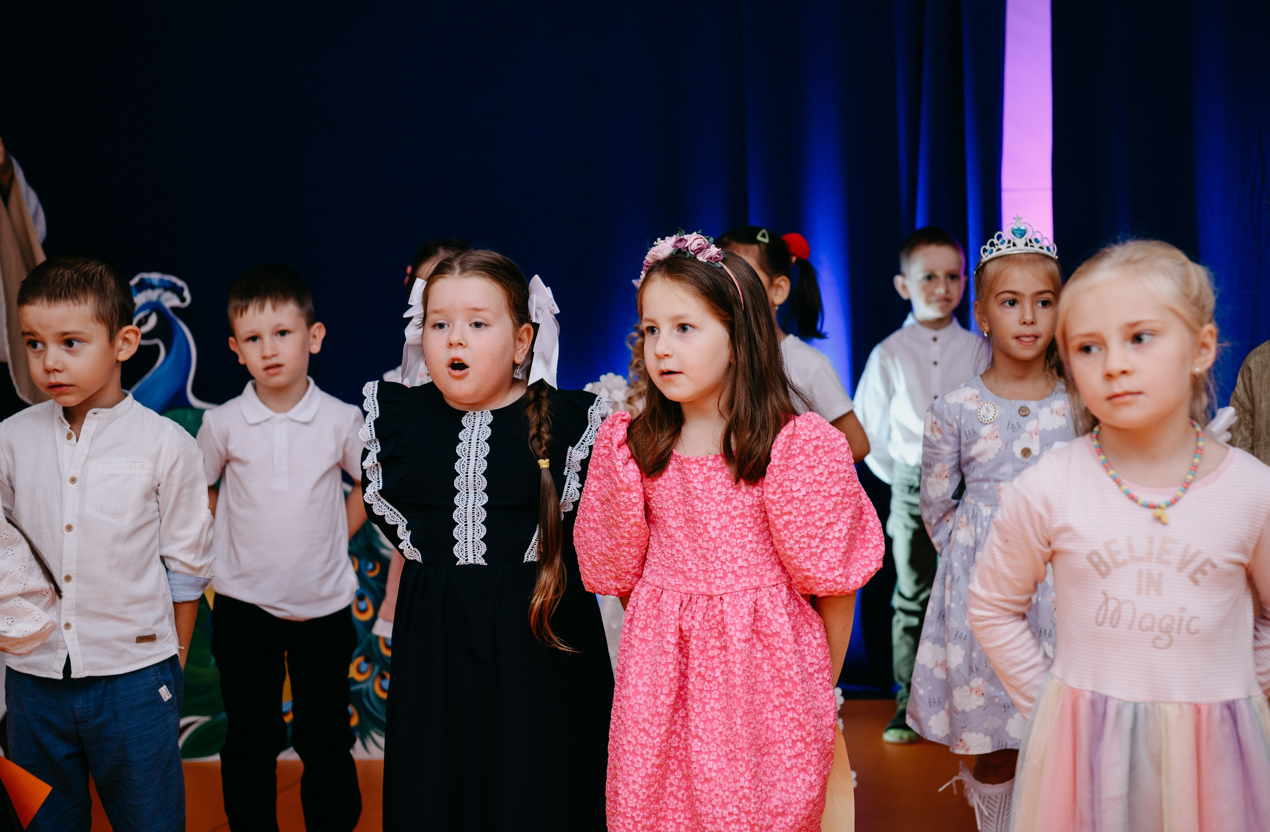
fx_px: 2517
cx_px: 647
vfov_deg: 18.8
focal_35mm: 72
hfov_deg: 28.3
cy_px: 400
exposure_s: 1/160
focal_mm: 70
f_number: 4
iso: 500
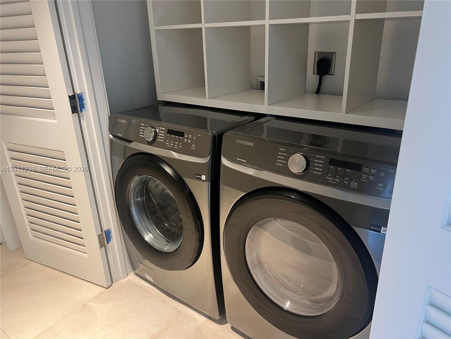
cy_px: 170
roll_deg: +1.0
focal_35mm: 26
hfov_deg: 67.3
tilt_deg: -21.8
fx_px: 339
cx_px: 226
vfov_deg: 53.1
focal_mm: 5.7
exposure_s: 1/60
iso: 200
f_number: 1.5
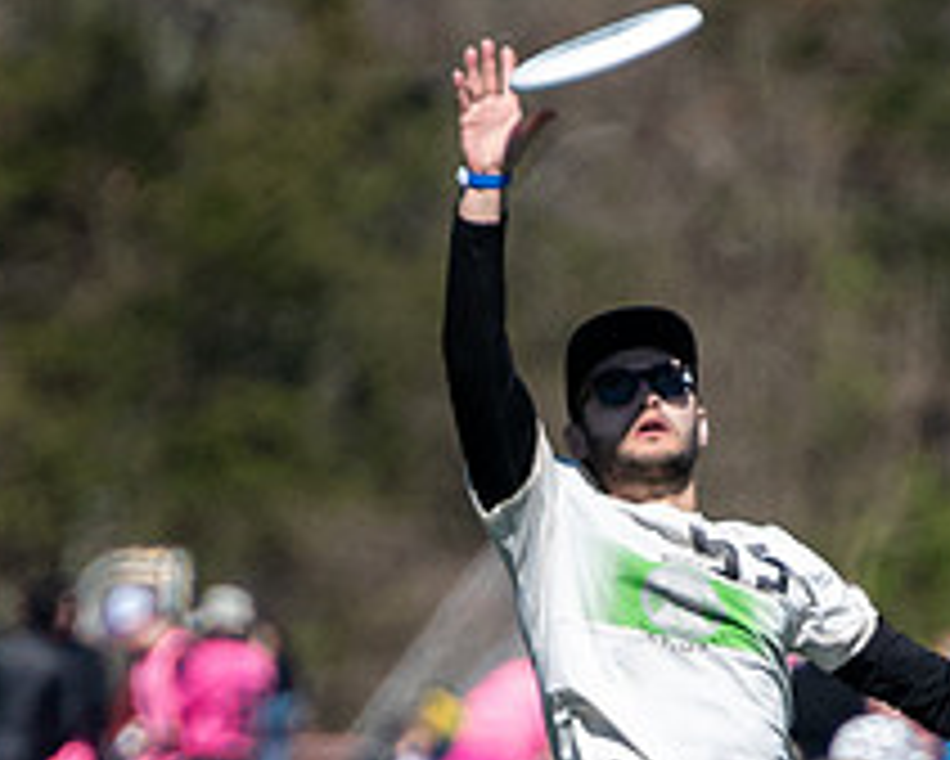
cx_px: 580
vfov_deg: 0.8
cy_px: 829
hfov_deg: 1.0
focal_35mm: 1937
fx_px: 54487
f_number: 4
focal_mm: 280
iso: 320
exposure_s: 1/3200
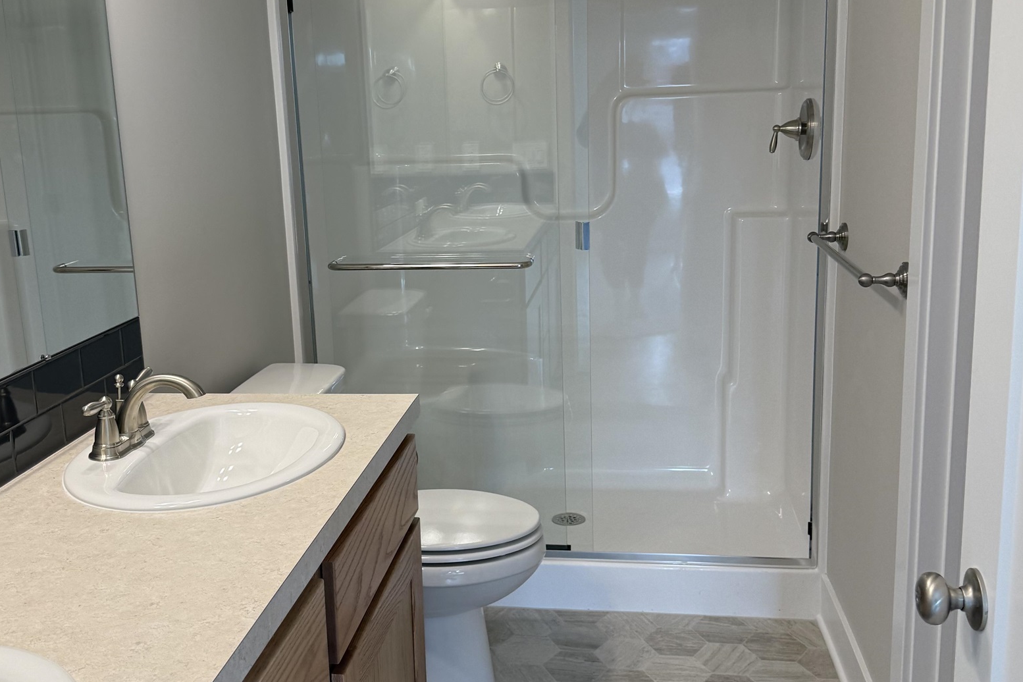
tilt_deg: -10.8
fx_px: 1051
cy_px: 298
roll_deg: +2.1
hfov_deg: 51.9
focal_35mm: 37
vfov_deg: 35.9
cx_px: 488
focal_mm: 6.76
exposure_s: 1/137
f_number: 1.78
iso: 100
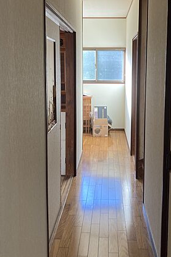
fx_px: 299
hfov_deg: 31.8
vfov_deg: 46.0
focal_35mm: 42
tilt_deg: -5.5
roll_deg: -0.3
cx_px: 98
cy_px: 95
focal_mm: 3.99
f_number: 1.8
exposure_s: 1/60
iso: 50
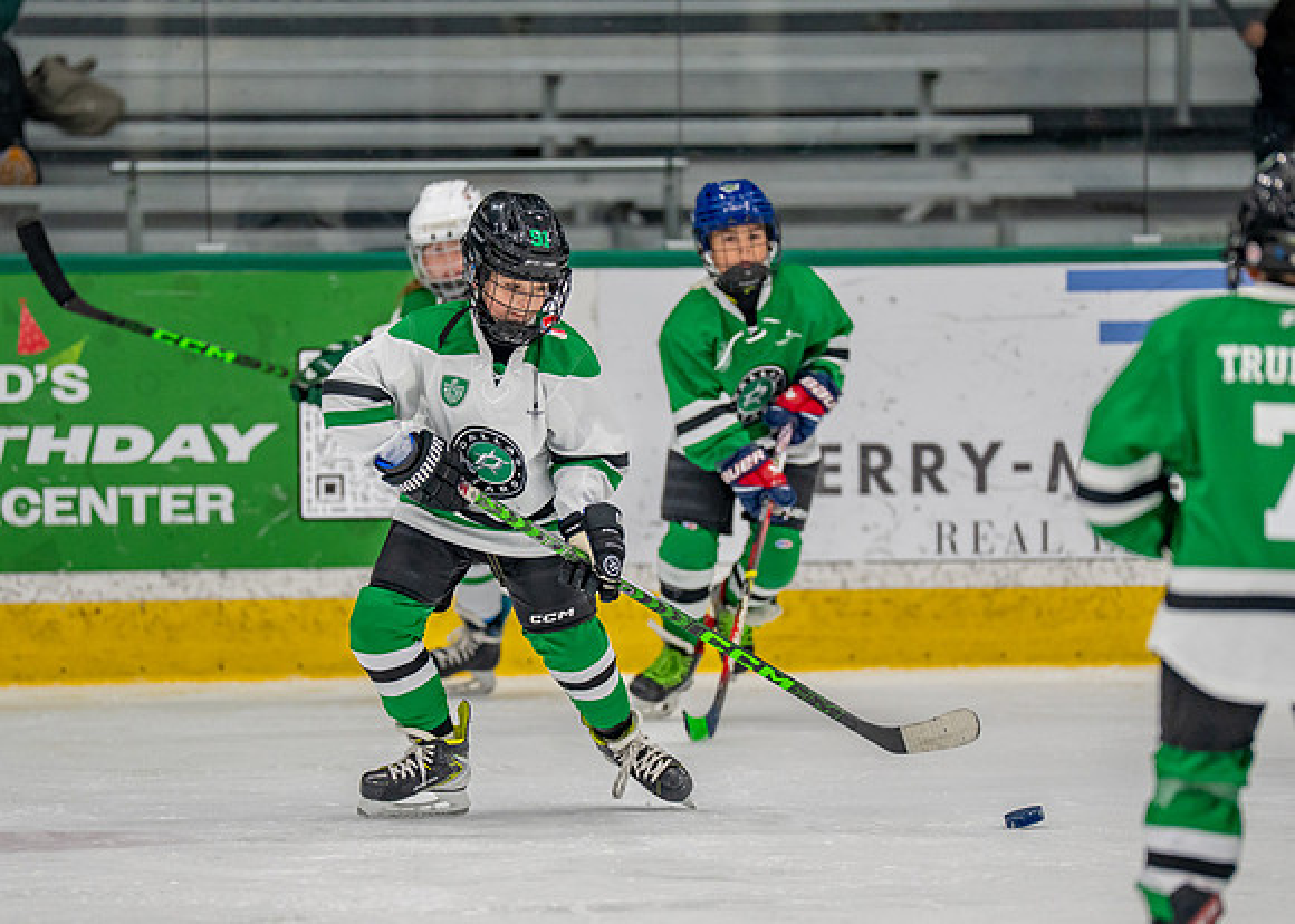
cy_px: 525
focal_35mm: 288
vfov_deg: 5.0
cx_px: 627
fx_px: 10582
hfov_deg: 7.0
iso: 800
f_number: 2.8
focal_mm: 200
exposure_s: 1/1250
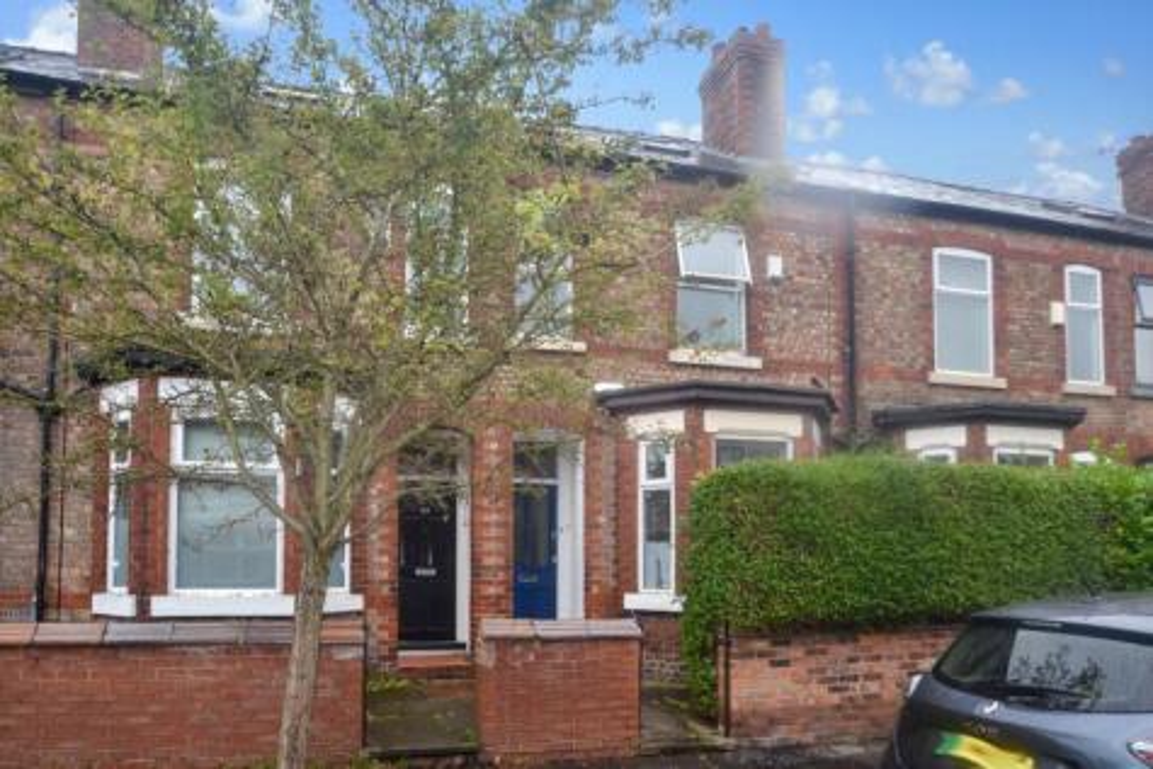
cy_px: 384
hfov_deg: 85.4
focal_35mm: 20
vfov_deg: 63.3
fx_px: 625
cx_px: 576
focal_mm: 13
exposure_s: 1/160
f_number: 4
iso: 100
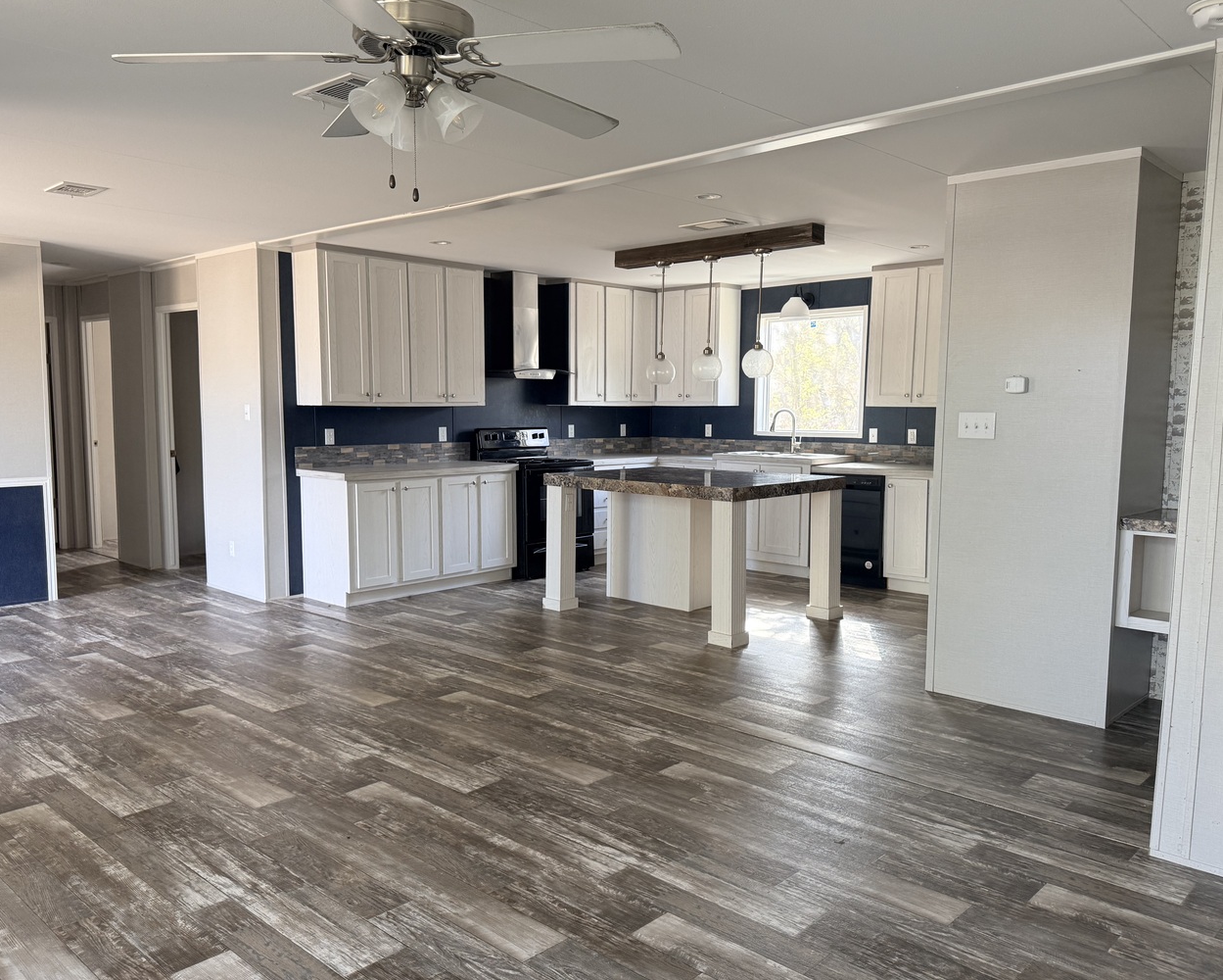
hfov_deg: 64.1
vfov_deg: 53.2
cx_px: 609
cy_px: 506
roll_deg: -0.3
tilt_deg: -5.2
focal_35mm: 27
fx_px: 978
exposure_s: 1/121
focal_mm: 6.76
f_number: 1.78
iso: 200
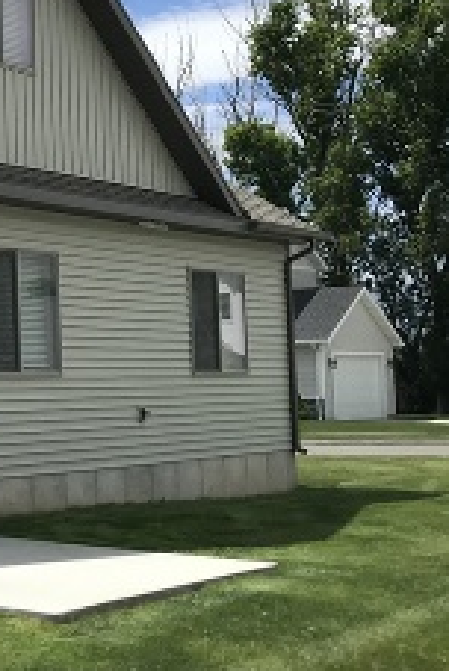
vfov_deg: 24.7
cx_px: -328
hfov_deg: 14.8
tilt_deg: +1.7
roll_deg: +2.1
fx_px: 1529
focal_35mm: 82
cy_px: 245
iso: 20
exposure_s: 1/3690
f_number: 1.8
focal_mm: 3.99
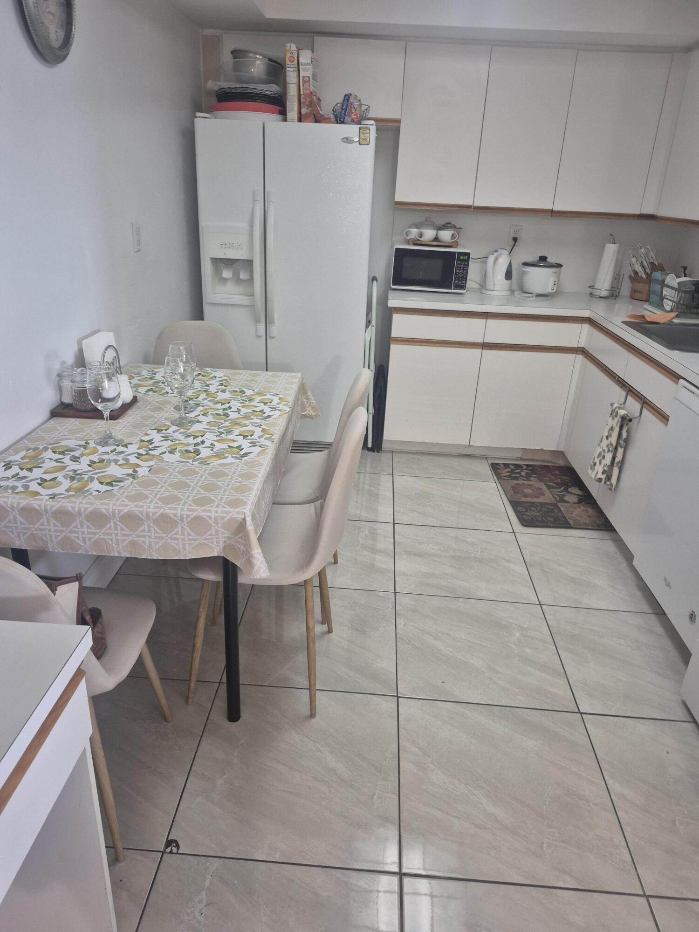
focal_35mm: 23
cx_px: 350
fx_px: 619
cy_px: 466
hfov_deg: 58.9
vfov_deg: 73.9
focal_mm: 5.4
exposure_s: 1/34
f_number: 1.8
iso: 320
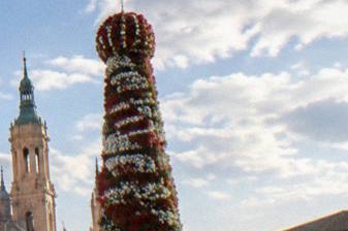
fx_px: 1004
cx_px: 29
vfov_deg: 13.1
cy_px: 187
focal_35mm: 104
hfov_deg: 19.3
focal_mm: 35
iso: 320
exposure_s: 1/640
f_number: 9
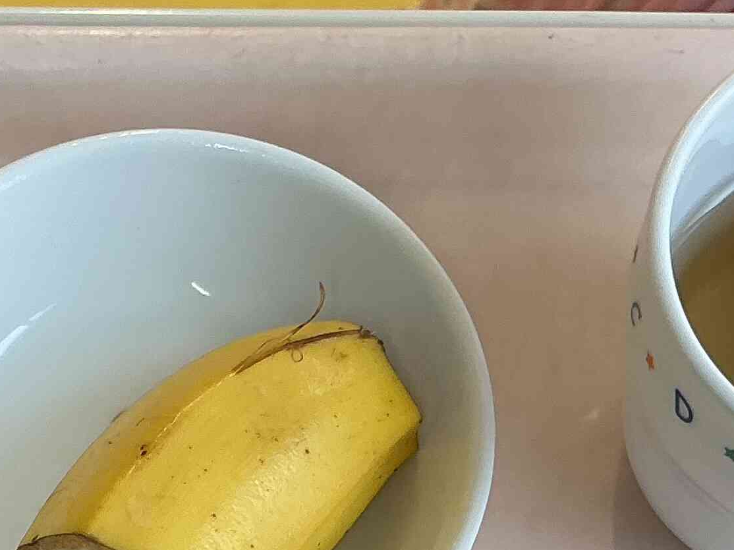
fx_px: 2226
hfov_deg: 18.4
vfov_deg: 13.2
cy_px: 854
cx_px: 88
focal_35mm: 105
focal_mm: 3
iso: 20
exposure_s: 1/100
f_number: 1.8
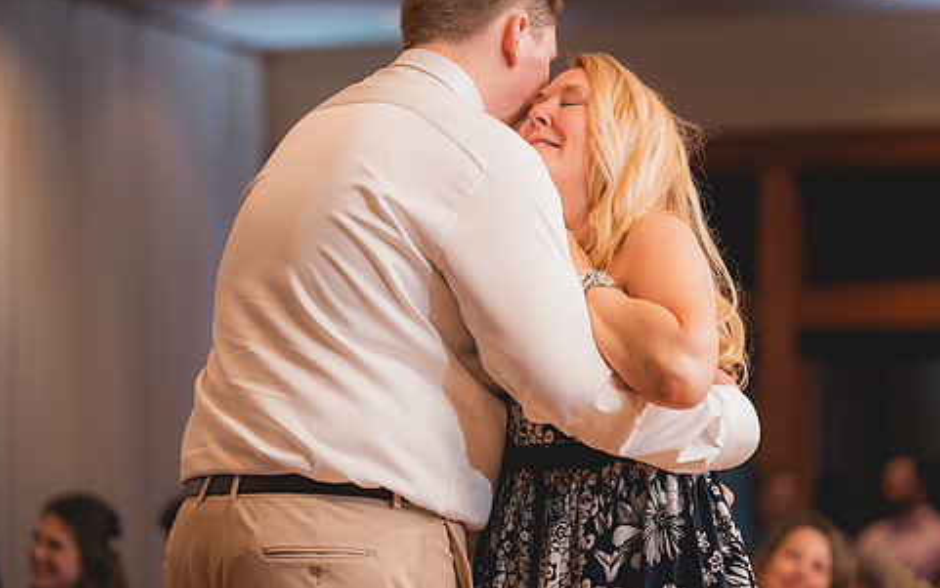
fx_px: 3588
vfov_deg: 9.4
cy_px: 263
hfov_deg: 14.9
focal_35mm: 140
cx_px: 555
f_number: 2.8
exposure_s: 1/250
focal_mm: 114
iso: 1000
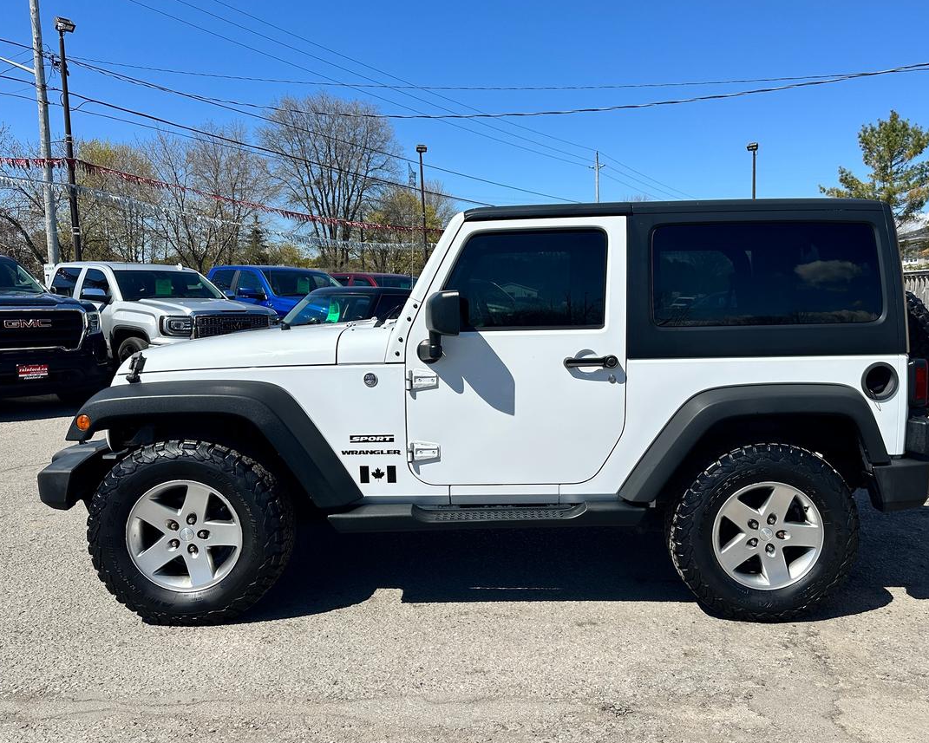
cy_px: 381
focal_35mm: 28
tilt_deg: -6.7
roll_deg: -0.9
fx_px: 770
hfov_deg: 61.9
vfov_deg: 51.5
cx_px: 529
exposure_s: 1/5848
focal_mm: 6.86
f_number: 1.78
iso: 80
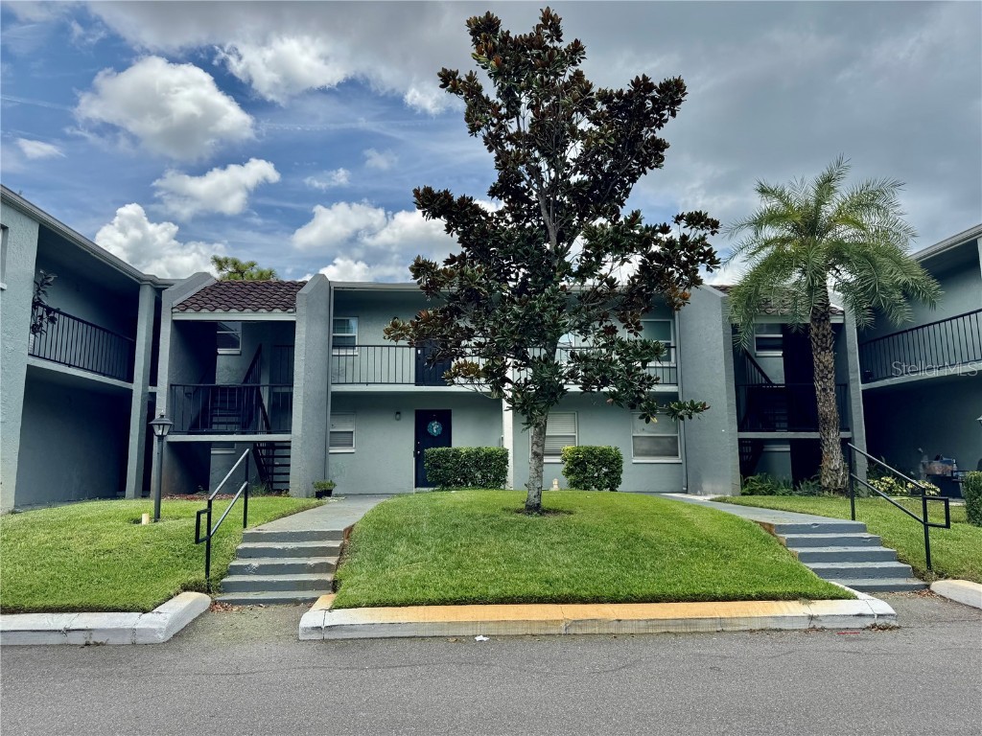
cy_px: 368
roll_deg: -0.4
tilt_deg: +8.6
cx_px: 491
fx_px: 681
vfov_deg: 56.8
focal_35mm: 24
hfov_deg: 71.6
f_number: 1.78
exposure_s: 1/3096
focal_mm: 6.76
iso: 80
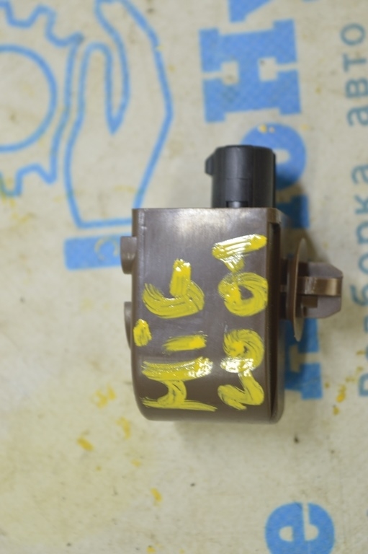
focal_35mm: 82
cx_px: 184
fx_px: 1267
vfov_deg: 24.6
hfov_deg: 16.5
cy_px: 277
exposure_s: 1/20
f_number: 5.6
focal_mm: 55
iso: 400
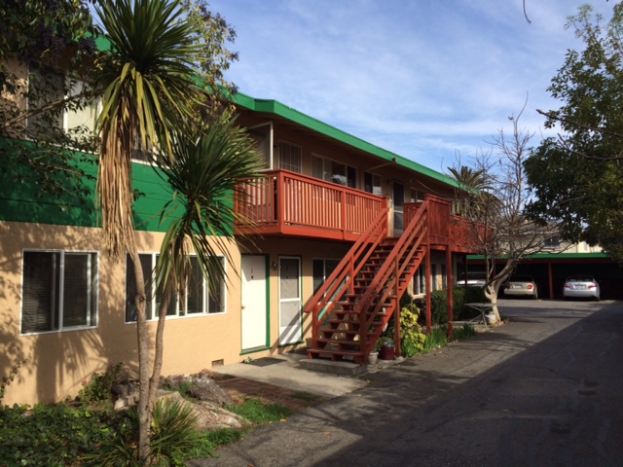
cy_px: 234
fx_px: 540
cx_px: 312
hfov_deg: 60.0
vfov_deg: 46.8
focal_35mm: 30
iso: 40
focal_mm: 4.12
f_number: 2.2
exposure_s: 1/1786
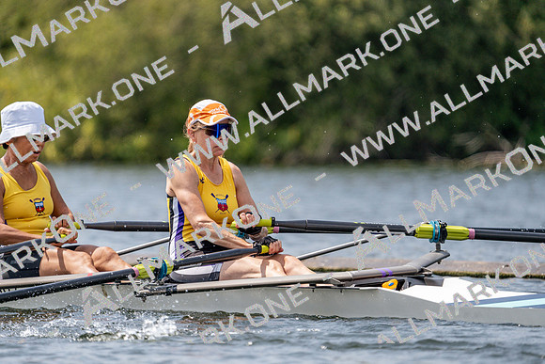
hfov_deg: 4.1
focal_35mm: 500
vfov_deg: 2.8
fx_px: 7571
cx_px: 272
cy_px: 182
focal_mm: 500
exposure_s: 1/1600
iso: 250
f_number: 6.3
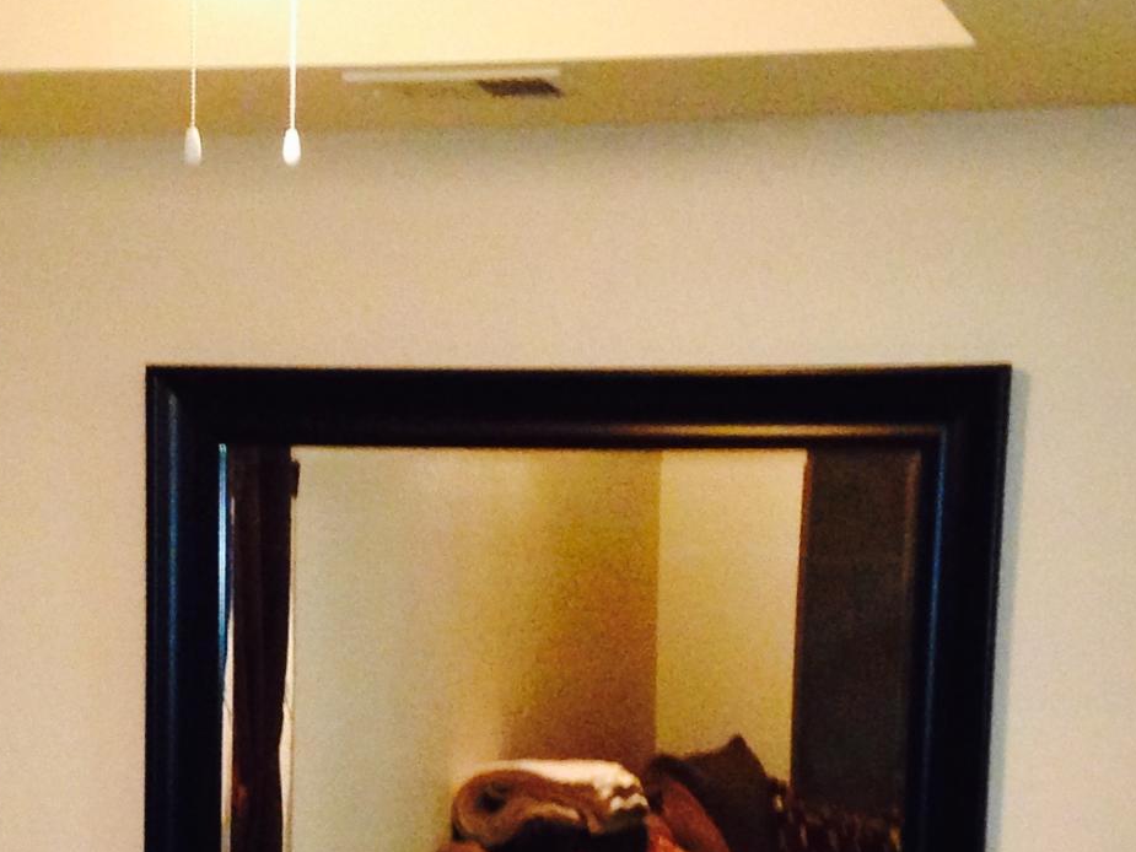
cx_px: 409
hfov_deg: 18.3
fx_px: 3512
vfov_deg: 13.4
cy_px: 1058
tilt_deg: -7.3
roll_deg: -1.3
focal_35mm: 107
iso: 250
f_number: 2.4
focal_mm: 4.12
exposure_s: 1/16
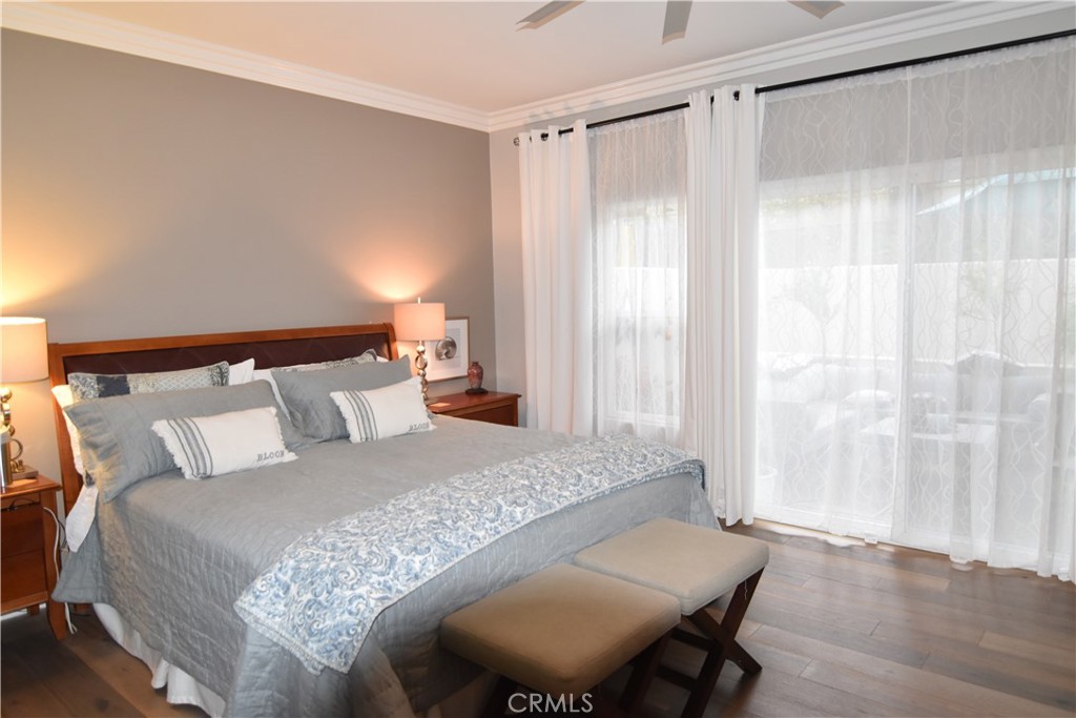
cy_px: 359
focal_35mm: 22
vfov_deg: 56.2
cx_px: 538
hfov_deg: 77.3
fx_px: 673
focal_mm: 15
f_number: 4
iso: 800
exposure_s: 1/60
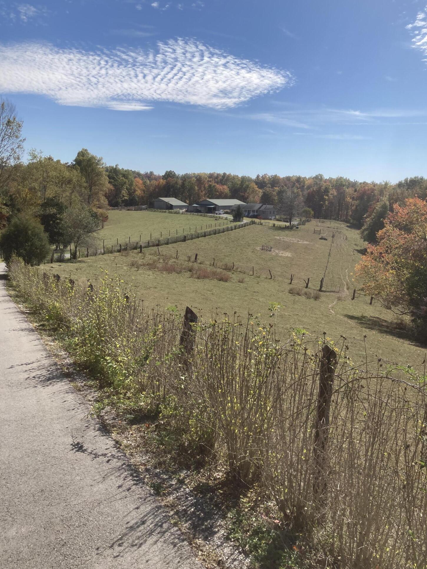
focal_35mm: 29
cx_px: 216
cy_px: 293
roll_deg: -3.6
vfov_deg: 61.7
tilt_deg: -5.6
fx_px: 477
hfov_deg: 48.2
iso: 25
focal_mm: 3.99
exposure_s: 1/3247
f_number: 1.8
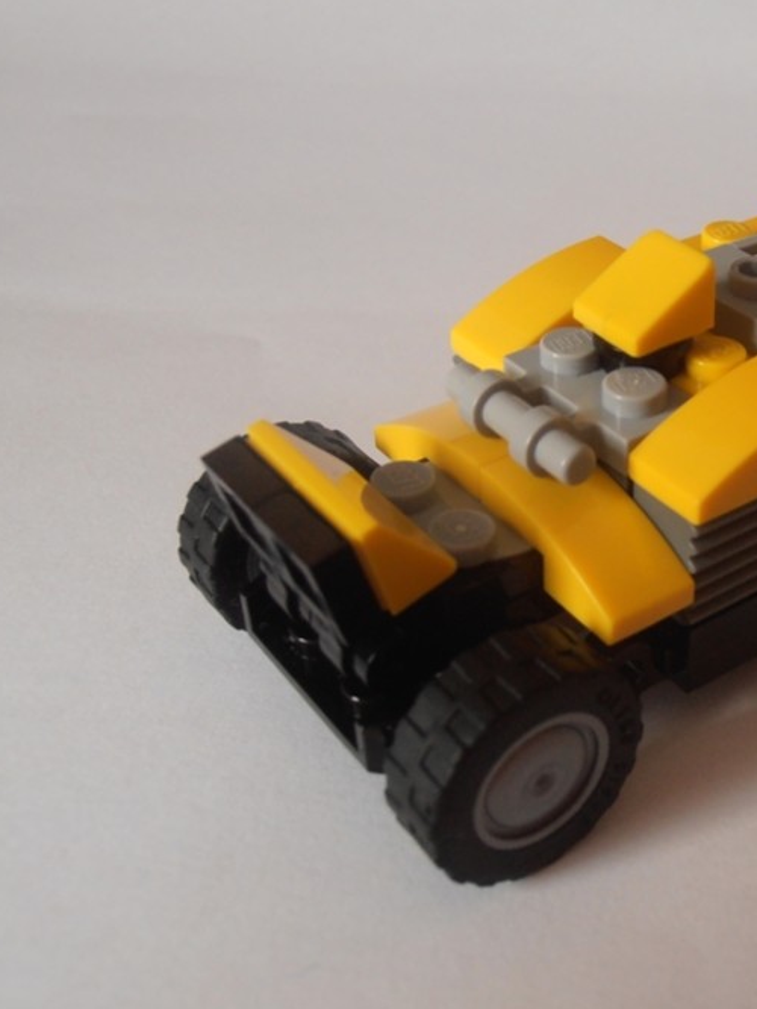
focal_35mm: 50
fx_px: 1457
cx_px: 675
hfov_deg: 28.1
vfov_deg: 38.2
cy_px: 505
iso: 125
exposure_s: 1/15
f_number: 3.9
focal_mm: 6.61
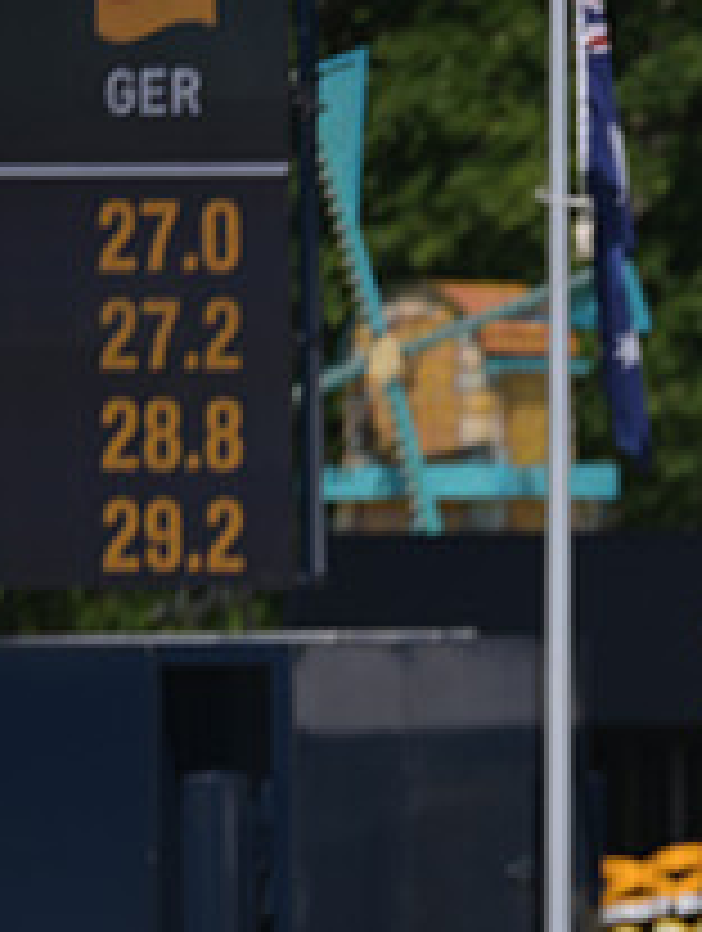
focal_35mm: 1076
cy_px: 849
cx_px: 1192
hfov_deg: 1.4
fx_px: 29005
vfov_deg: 1.8
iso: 125
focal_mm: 400
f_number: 5
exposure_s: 1/1250
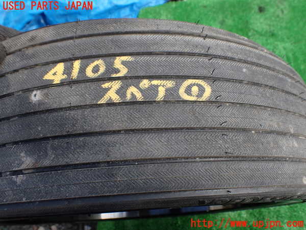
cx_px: 153
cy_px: 115
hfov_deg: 60.0
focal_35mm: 30
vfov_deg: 46.8
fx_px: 265
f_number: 3.2
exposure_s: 1/200
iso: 100
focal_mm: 5.4
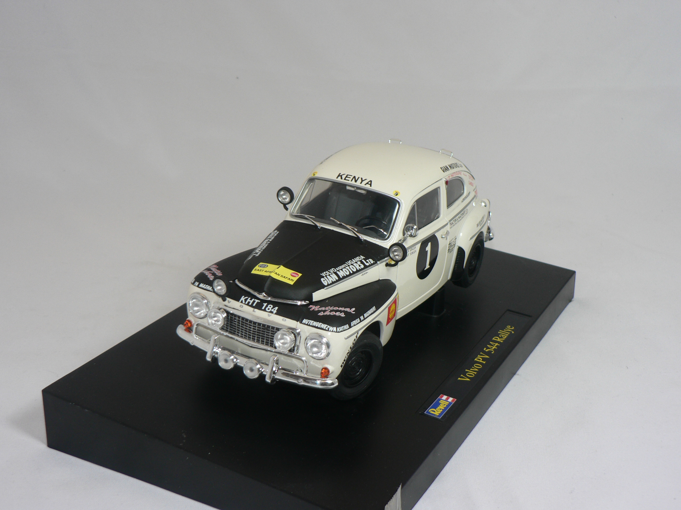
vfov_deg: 30.3
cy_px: 255
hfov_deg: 39.7
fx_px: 944
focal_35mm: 48
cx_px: 340
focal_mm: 8
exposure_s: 1/60
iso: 80
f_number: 2.8
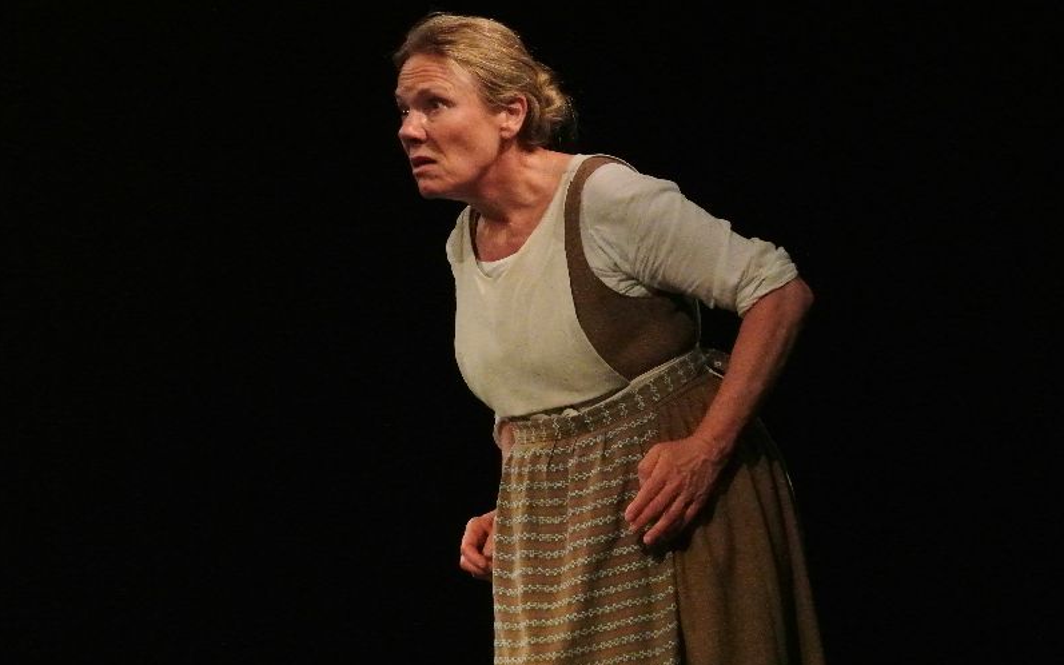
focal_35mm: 170
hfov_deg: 12.3
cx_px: 531
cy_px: 347
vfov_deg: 7.7
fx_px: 4929
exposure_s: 1/100
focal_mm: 61.6
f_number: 4.5
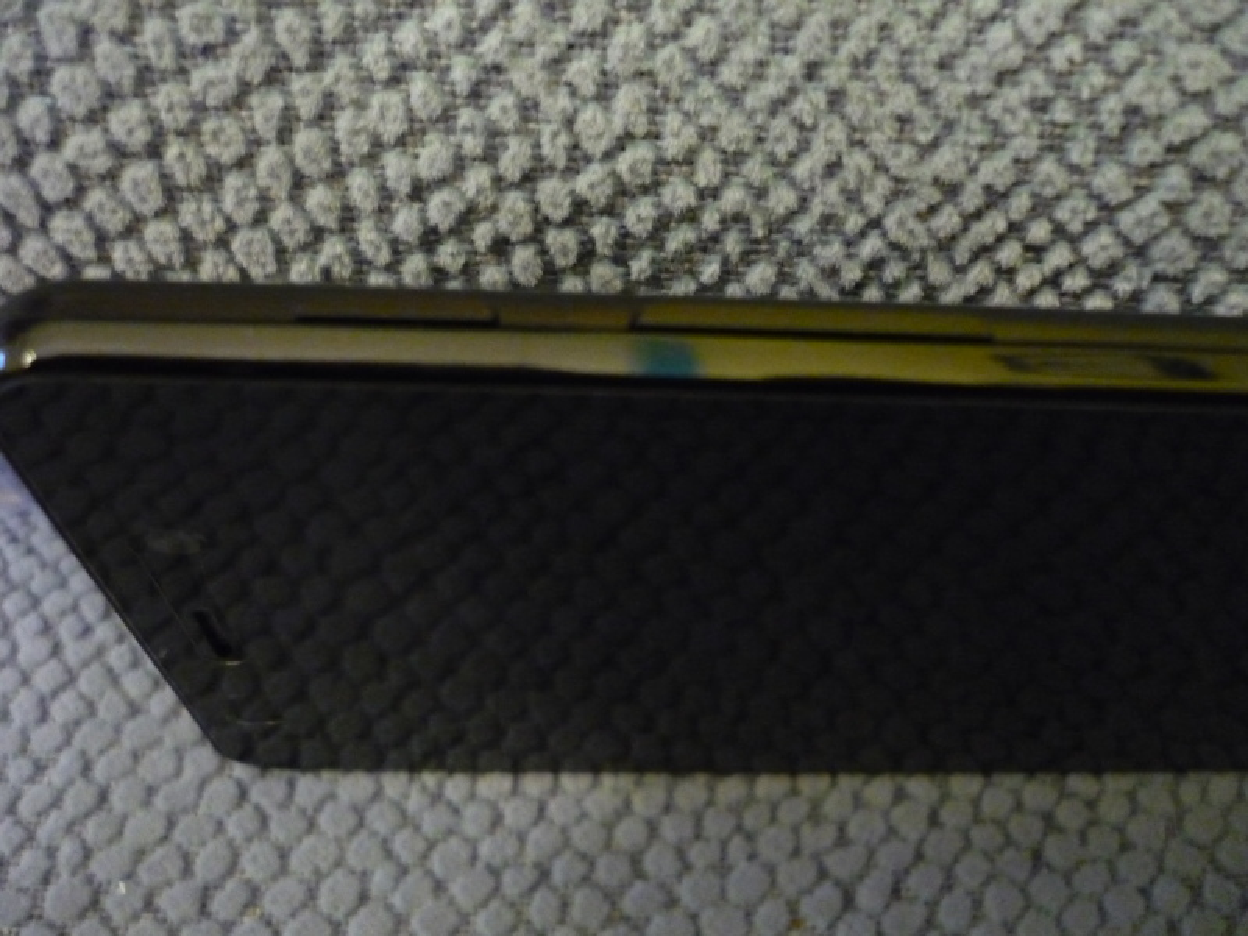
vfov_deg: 42.9
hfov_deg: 55.4
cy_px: 468
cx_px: 624
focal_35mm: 33
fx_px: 1190
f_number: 2.8
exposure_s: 1/8
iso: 800
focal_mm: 5.5
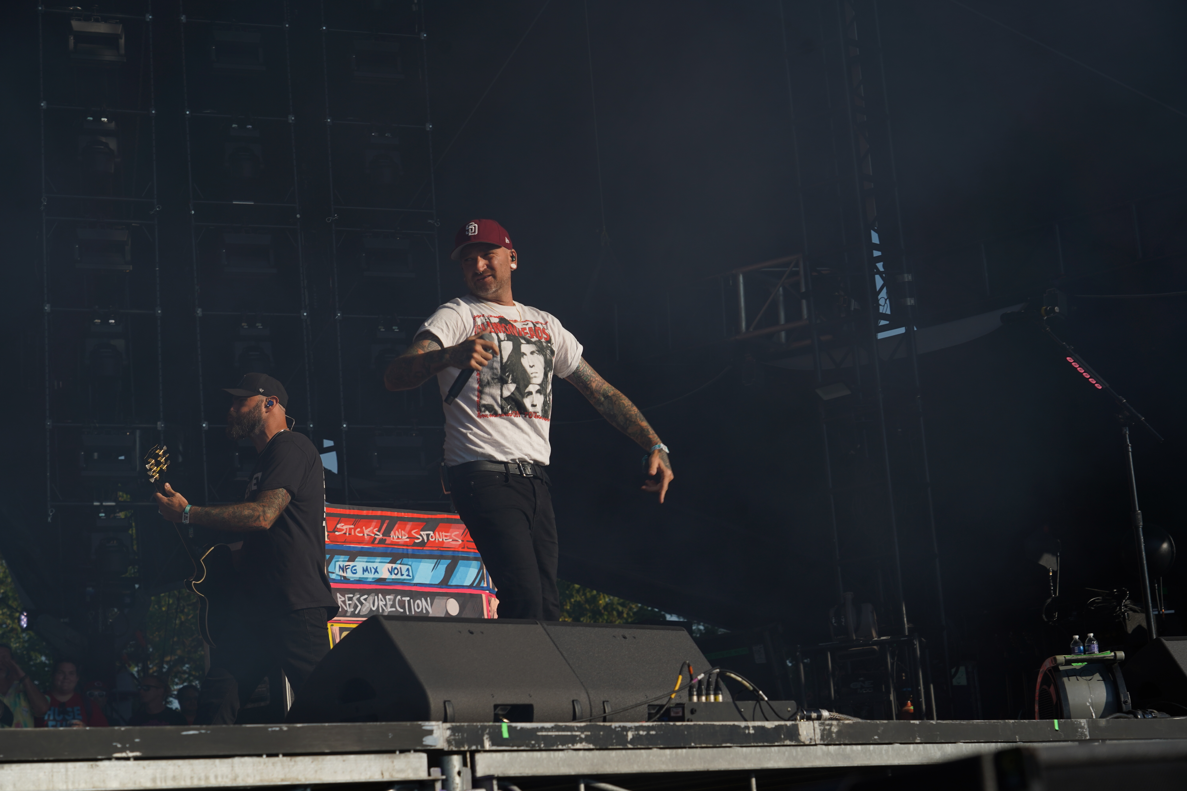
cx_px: 594
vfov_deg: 17.3
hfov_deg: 25.7
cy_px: 396
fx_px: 2605
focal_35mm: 79
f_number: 8
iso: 100
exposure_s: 1/400
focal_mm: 79
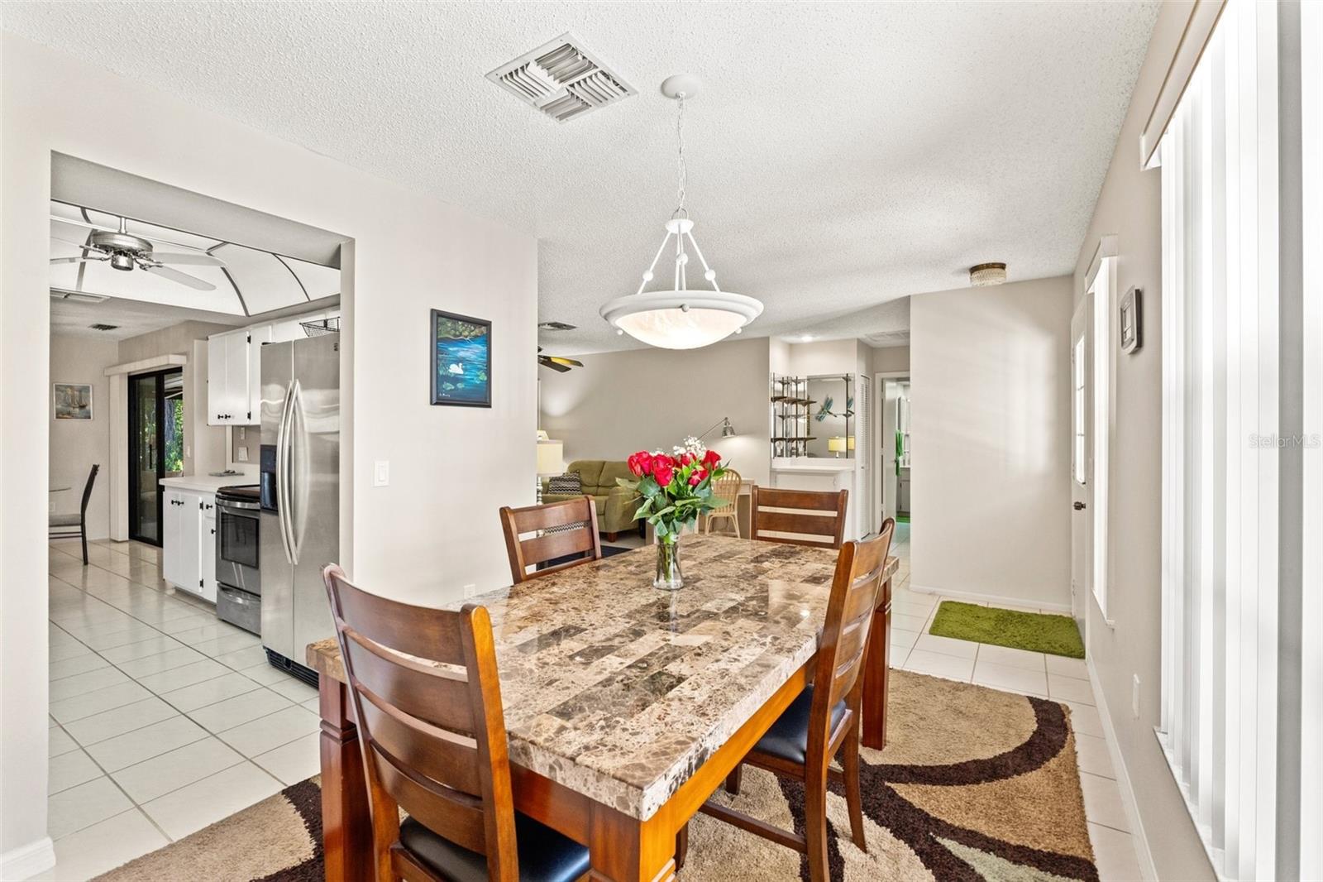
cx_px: 662
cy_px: 441
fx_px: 579
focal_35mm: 16
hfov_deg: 97.6
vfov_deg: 74.6
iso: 400
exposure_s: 1/8
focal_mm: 10.5
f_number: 7.1
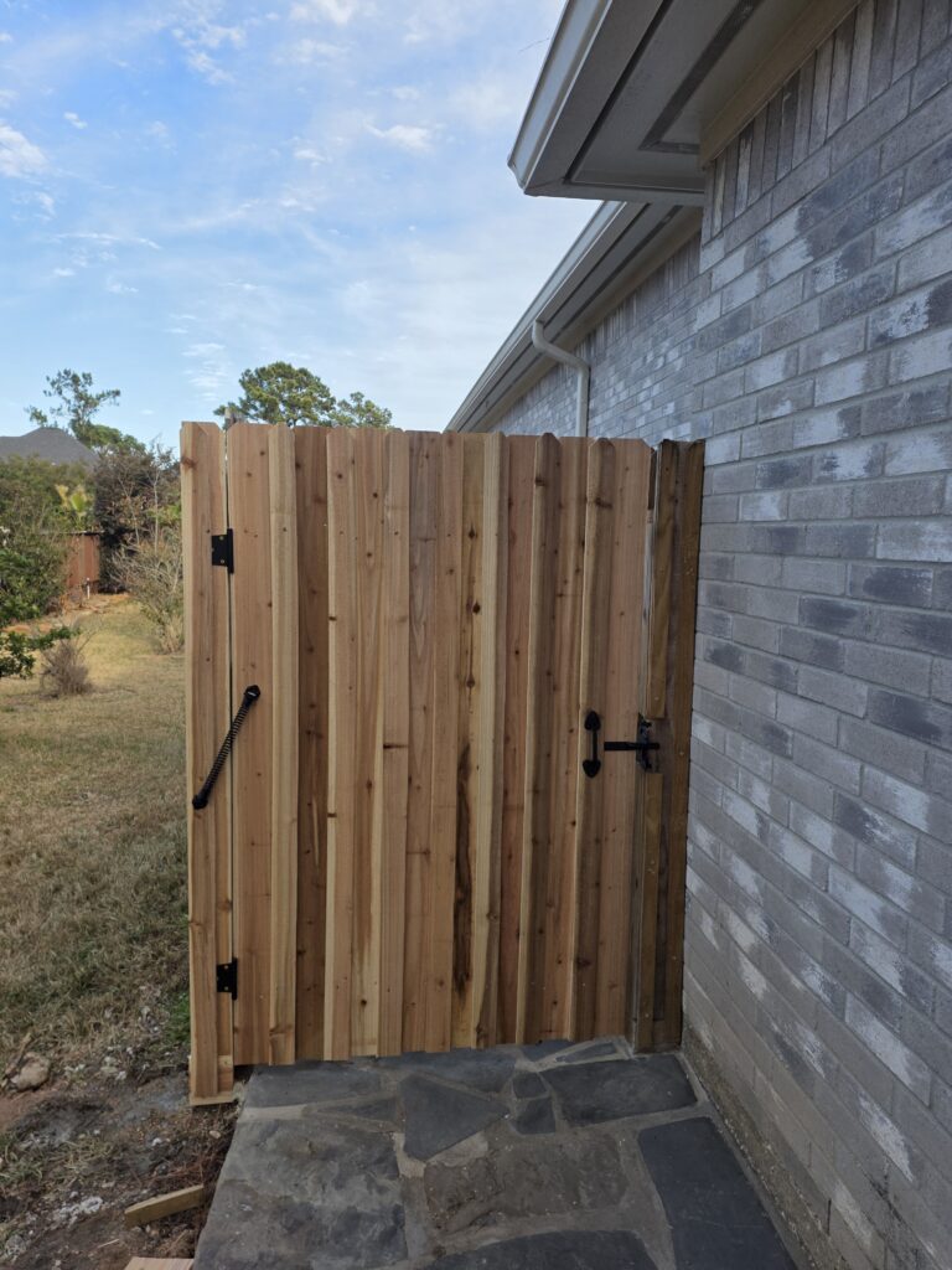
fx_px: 843
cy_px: 635
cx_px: 476
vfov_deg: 73.9
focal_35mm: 23
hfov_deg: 58.9
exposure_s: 1/1770
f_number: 1.7
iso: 80
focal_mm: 6.25
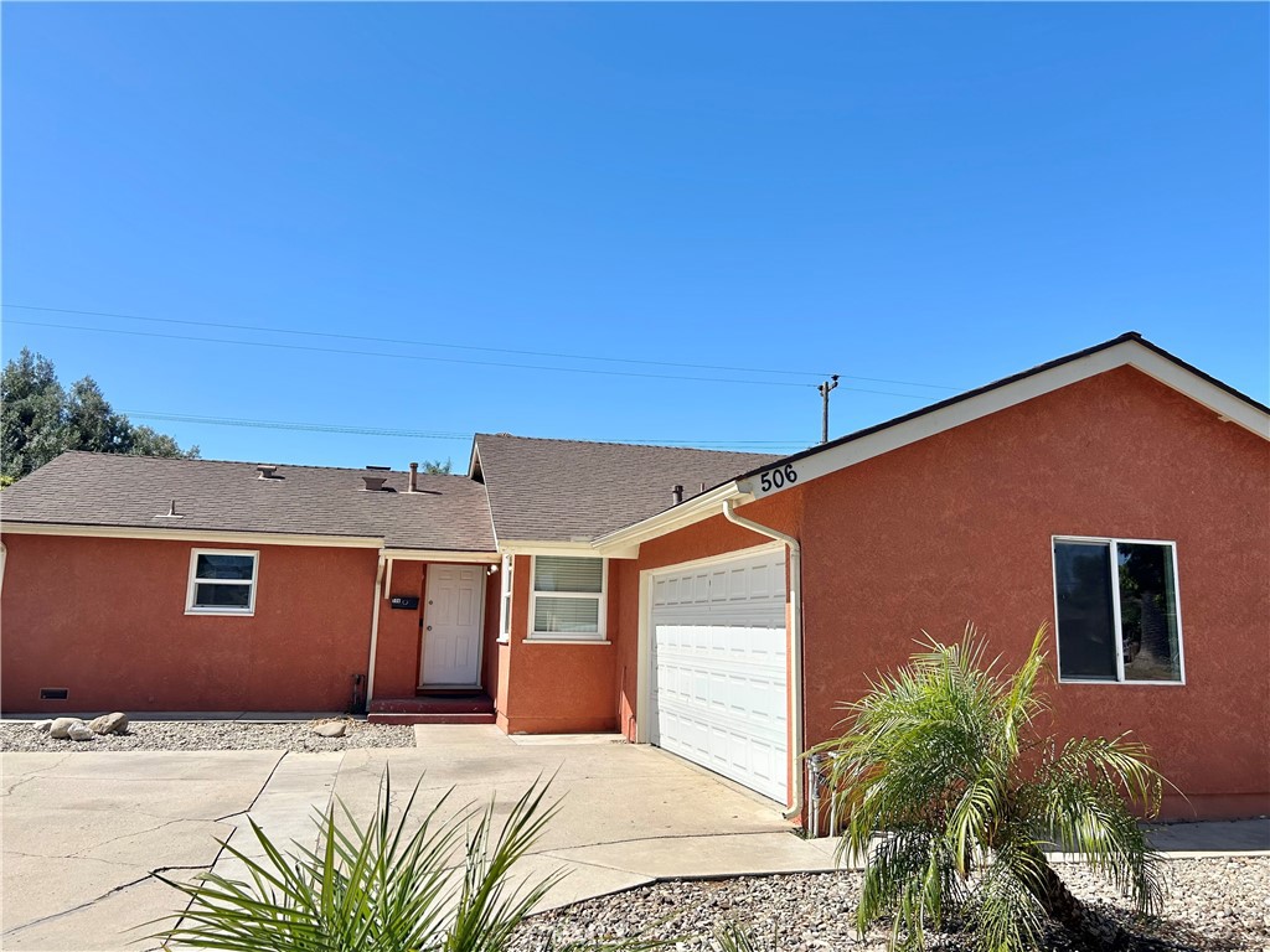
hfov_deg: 67.3
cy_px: 476
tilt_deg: +9.5
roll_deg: -0.9
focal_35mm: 26
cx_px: 635
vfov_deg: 53.1
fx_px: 954
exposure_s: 1/4630
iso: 50
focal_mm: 5.7
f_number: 1.5
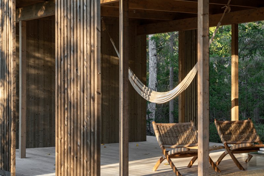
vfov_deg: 16.1
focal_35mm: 85
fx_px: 624
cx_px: 132
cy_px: 88
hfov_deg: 23.9
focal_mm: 85
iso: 100
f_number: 19
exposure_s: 1/3
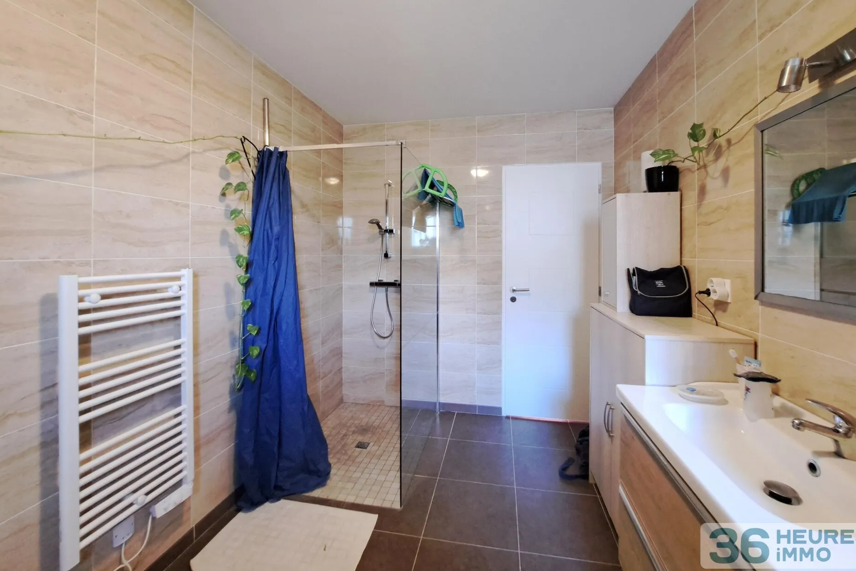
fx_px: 333
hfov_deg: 104.2
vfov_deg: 80.6
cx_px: 439
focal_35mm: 14
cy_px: 241
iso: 640
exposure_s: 1/20
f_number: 2.2
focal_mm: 1.74
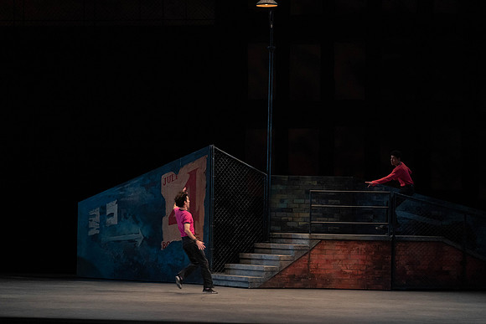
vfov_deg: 11.6
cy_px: 162
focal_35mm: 118
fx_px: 1593
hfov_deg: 17.3
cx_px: 243
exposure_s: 1/400
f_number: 4.5
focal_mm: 118
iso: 3200
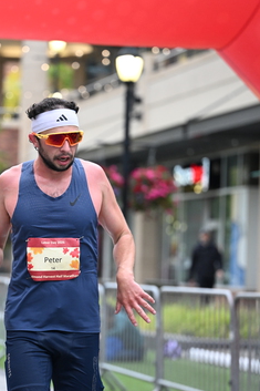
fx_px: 1572
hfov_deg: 9.4
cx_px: 58
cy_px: 226
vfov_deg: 14.2
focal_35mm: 145
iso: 1600
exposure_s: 1/800
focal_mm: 93
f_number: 2.8
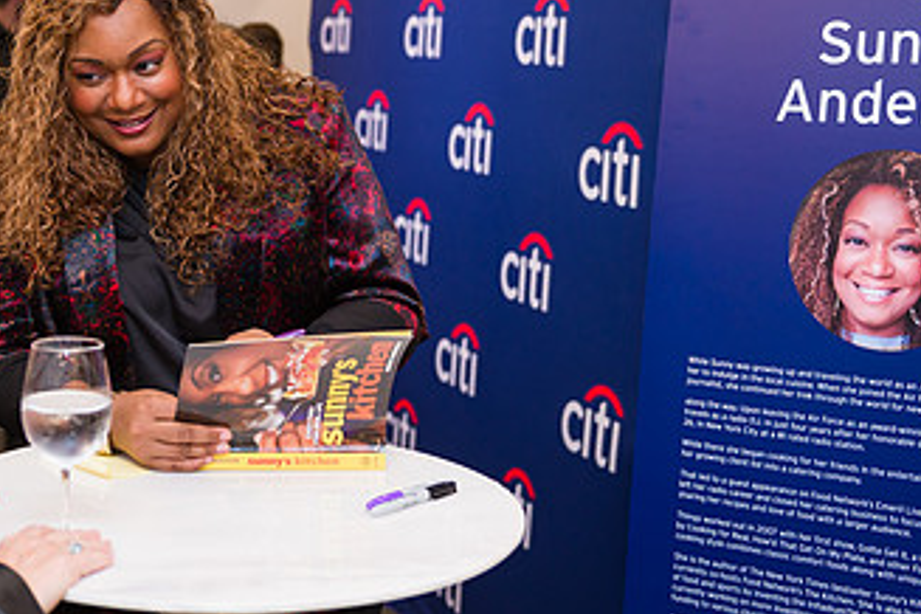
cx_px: 313
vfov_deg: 21.8
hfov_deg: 32.1
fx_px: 1586
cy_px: 175
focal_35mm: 62
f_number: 3.2
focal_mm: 35
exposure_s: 1/160
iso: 400
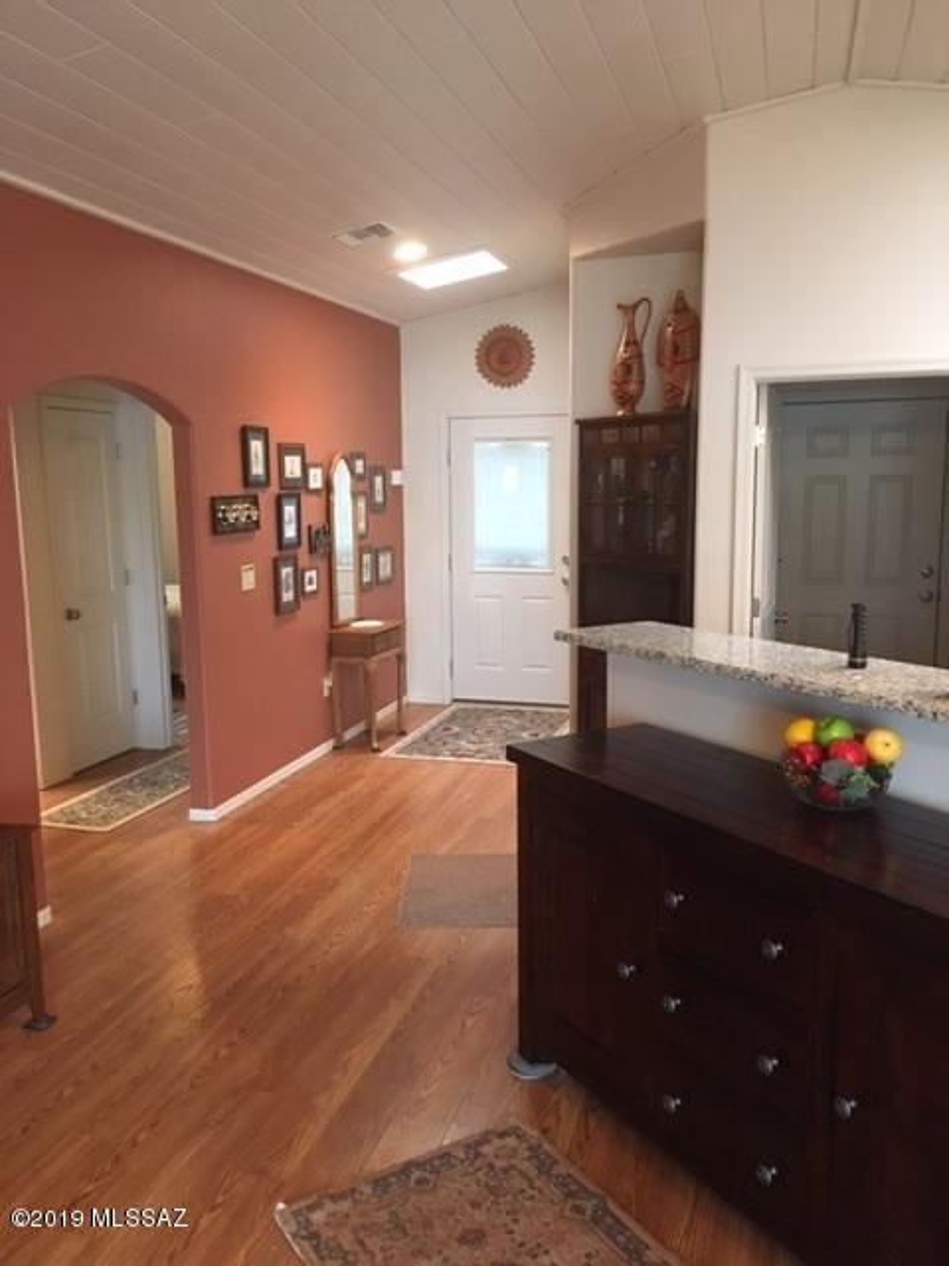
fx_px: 1060
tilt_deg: -9.0
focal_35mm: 29
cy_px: 633
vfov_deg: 61.7
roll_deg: +0.9
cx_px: 474
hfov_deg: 48.2
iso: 200
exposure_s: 1/20
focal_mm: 4.15
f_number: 2.2
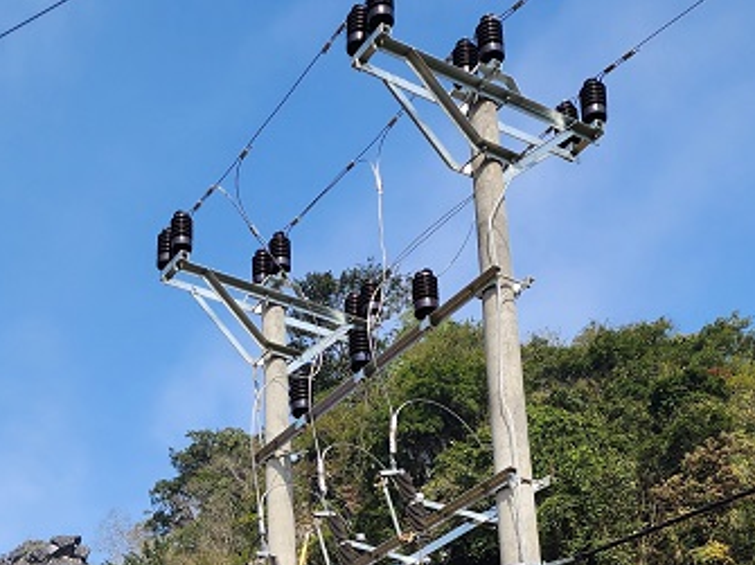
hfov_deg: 28.8
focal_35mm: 66
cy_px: 756
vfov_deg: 20.2
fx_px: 1439
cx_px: 167
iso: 12
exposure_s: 1/1022
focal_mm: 6.4
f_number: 1.8
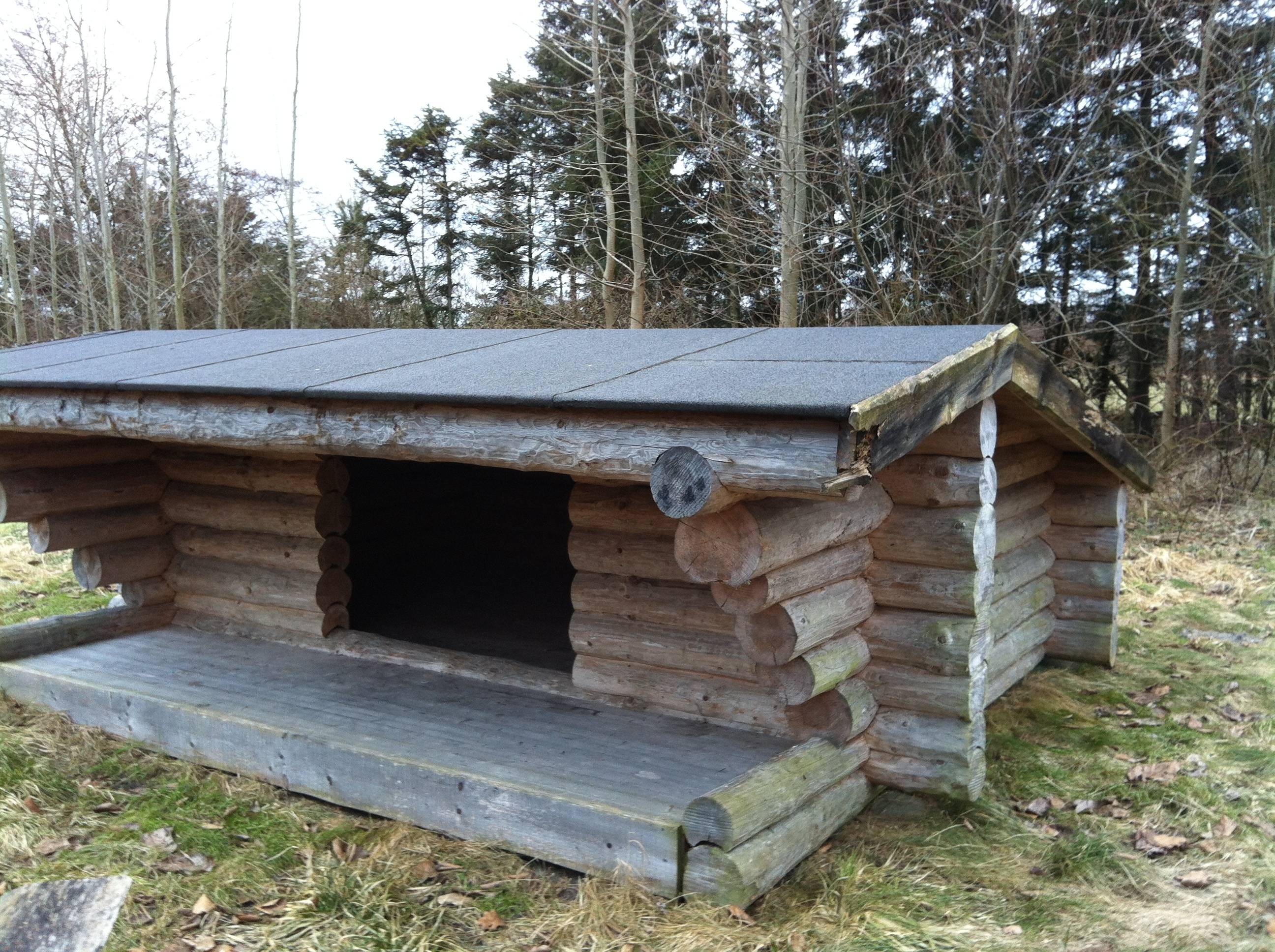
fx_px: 1287
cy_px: 476
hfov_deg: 52.7
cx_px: 638
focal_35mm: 35
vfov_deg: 40.6
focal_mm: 3.85
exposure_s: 1/15
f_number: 2.8
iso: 80
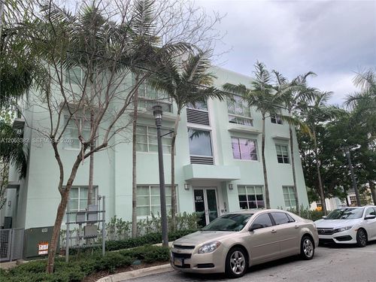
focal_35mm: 26
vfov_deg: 53.1
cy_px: 141
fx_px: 282
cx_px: 188
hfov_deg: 67.3
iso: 25
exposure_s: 1/419
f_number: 1.8
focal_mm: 4.25
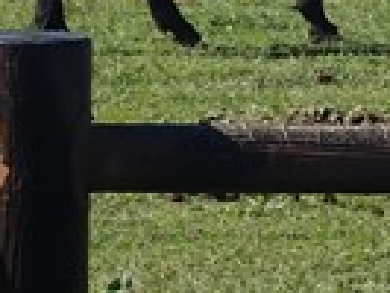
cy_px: -369
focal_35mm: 481
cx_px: 396
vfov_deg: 3.1
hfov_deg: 4.1
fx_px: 5424
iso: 100
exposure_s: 1/320
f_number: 6.3
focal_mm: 18
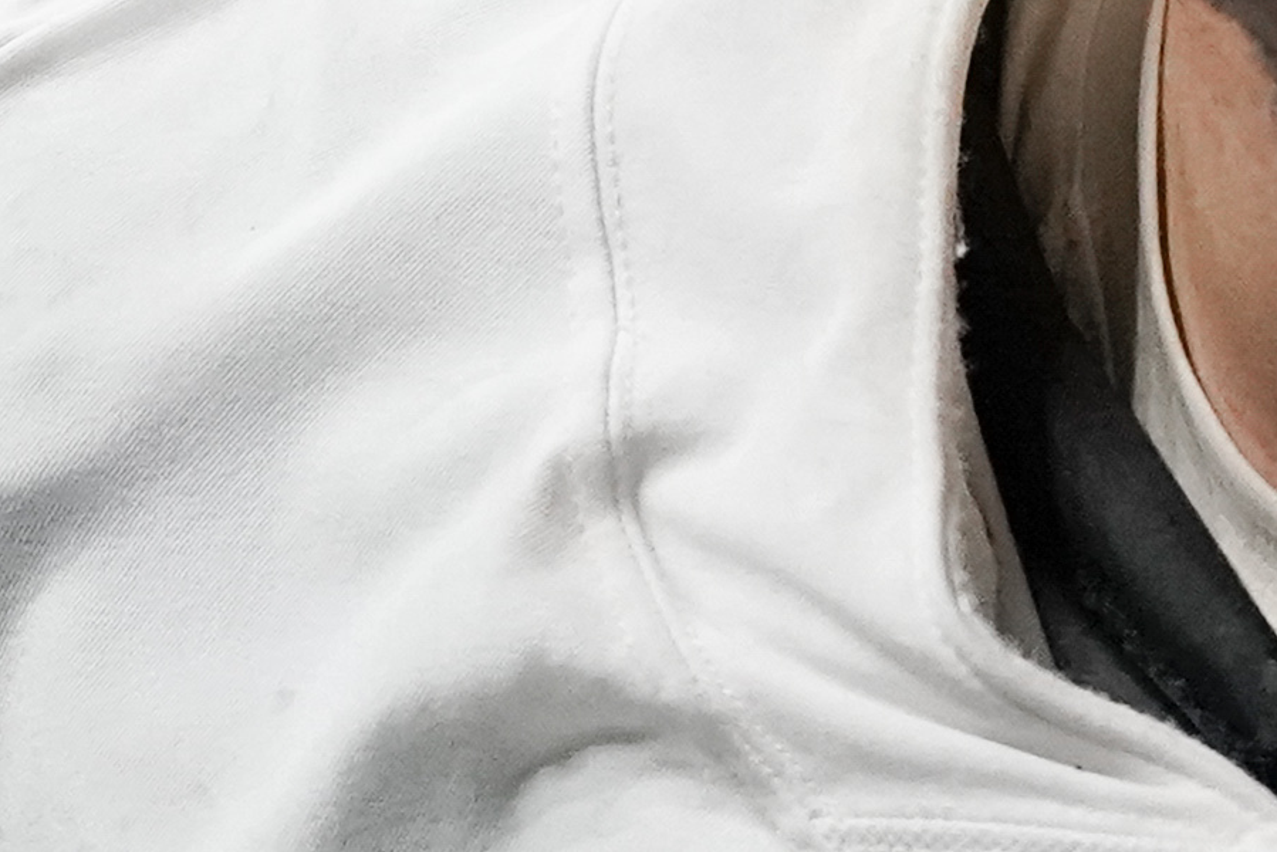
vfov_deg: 0.3
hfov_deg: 0.5
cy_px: -659
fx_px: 142033
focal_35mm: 4003
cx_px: 680
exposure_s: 1/2000
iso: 6400
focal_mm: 600
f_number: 4
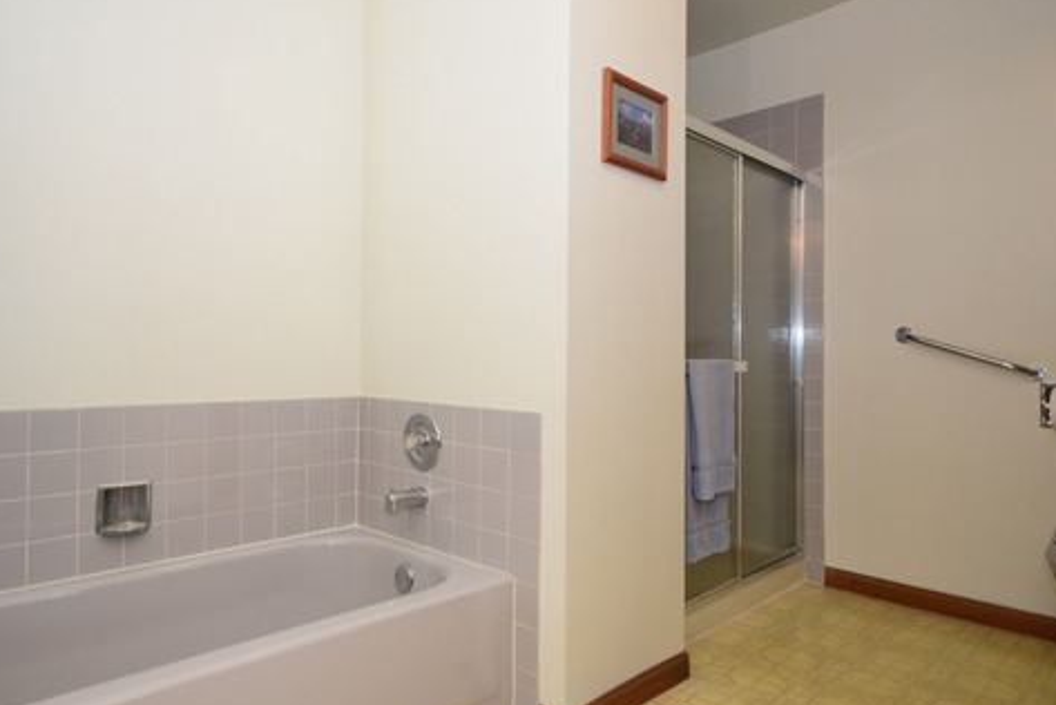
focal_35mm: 23
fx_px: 685
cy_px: 354
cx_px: 464
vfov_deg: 54.5
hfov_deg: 75.0
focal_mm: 11.5
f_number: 6.3
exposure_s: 1/60
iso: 500
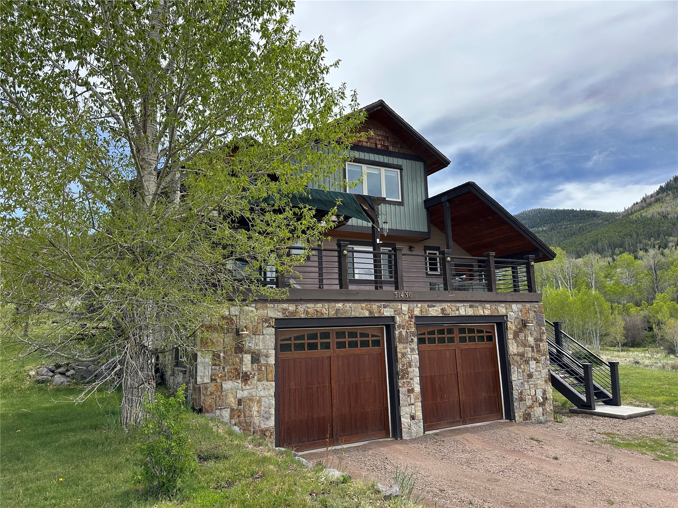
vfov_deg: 56.8
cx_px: 339
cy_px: 254
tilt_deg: +9.4
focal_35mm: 24
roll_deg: +2.5
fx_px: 470
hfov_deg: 71.6
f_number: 1.78
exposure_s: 1/3247
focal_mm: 6.86
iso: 80
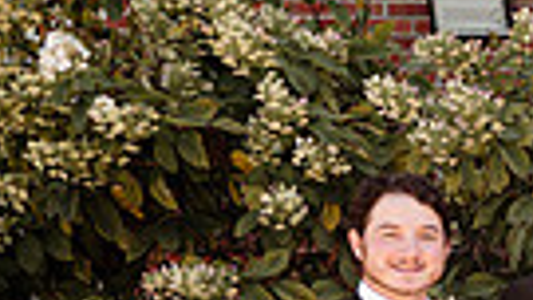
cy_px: 488
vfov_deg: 10.7
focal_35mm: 108
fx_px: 1527
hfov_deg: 17.3
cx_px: 861
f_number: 2.2
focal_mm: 24
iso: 125
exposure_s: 1/500
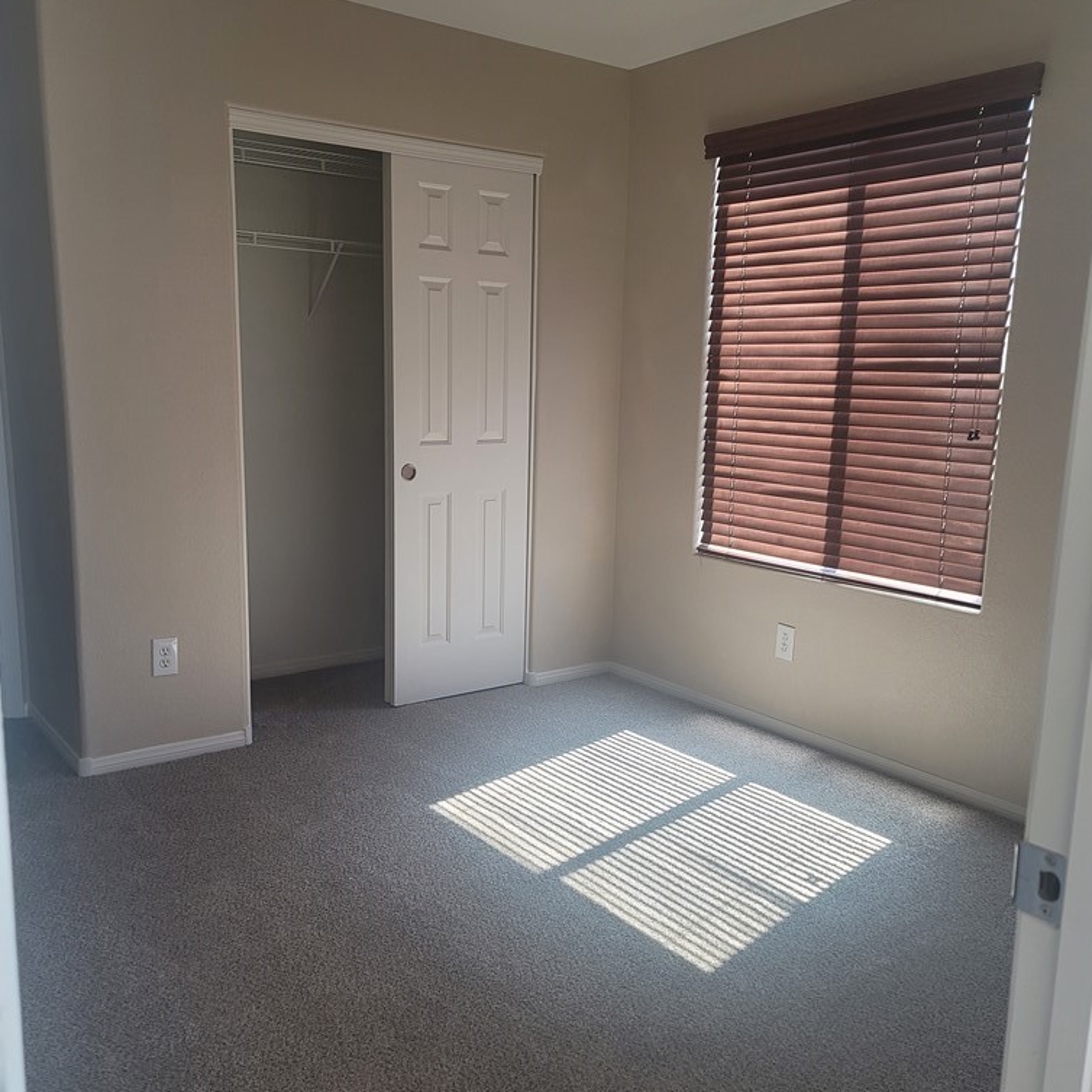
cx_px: 545
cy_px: 585
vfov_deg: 54.0
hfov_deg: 54.0
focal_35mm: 30
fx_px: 1071
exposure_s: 1/120
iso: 80
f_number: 1.8
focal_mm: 7
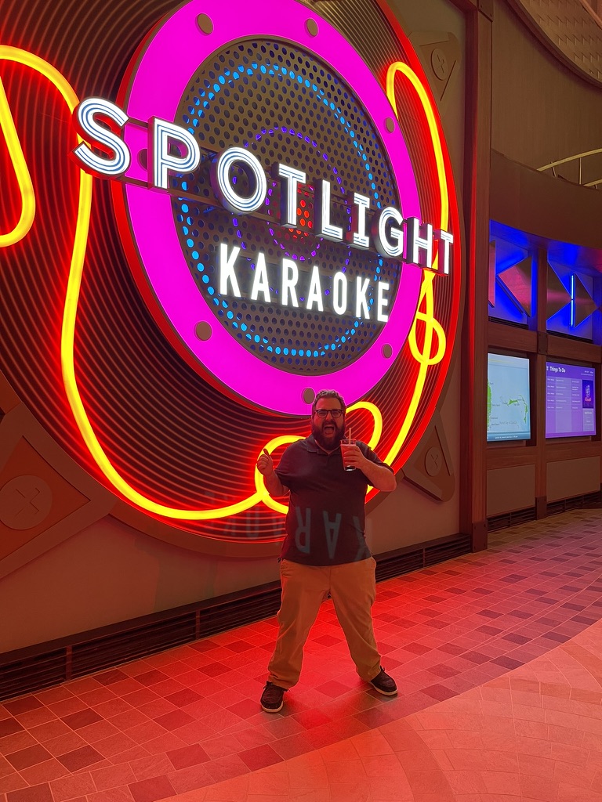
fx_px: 580
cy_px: 401
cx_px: 301
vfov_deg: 69.4
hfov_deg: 54.9
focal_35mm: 25
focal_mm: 5.1
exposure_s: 1/60
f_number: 1.6
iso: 160
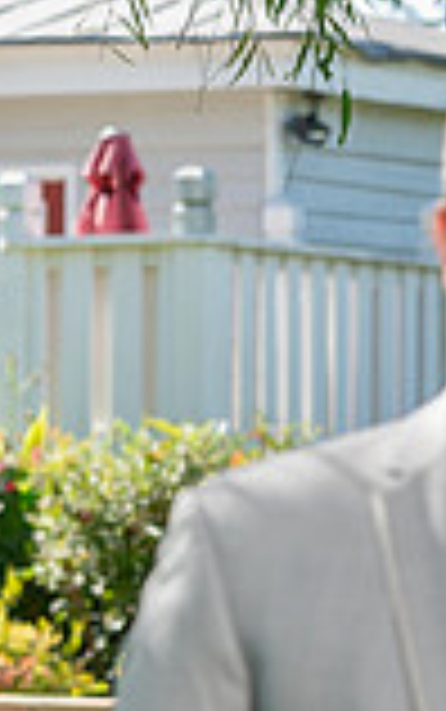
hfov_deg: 4.1
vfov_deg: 6.5
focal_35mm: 324
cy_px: 693
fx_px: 6290
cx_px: 339
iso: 50
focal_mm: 73
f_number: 4
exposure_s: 1/200
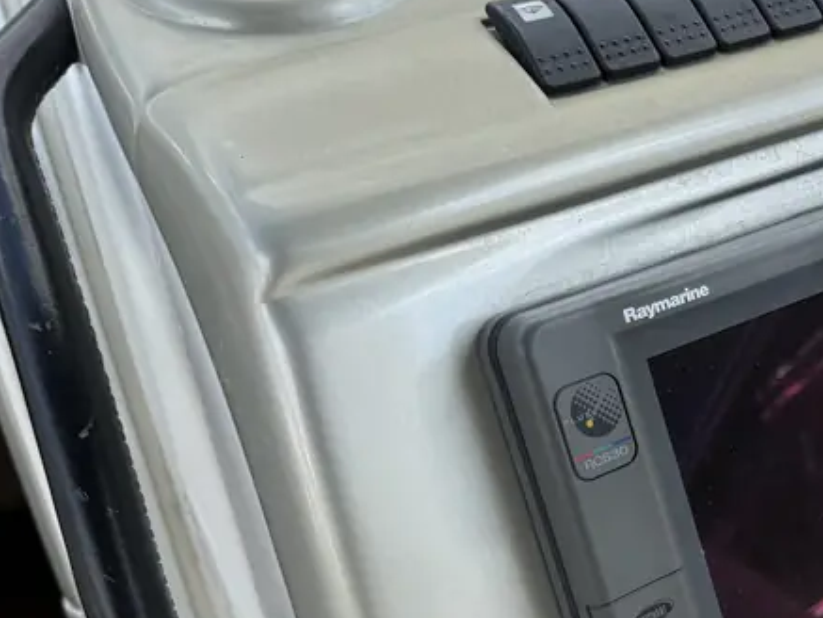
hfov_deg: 32.8
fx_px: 1332
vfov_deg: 26.0
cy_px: 414
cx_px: 725
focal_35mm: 56
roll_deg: -0.6
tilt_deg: -38.0
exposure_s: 1/1585
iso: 80
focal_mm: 6.76
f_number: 1.78
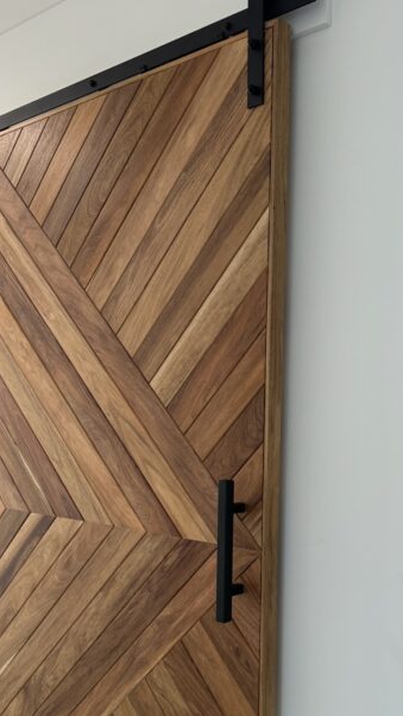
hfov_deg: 30.4
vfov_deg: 50.7
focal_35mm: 39
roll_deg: -0.2
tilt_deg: -2.4
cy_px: 477
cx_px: 222
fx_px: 741
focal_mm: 6.86
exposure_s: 1/100
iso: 160
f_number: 1.78
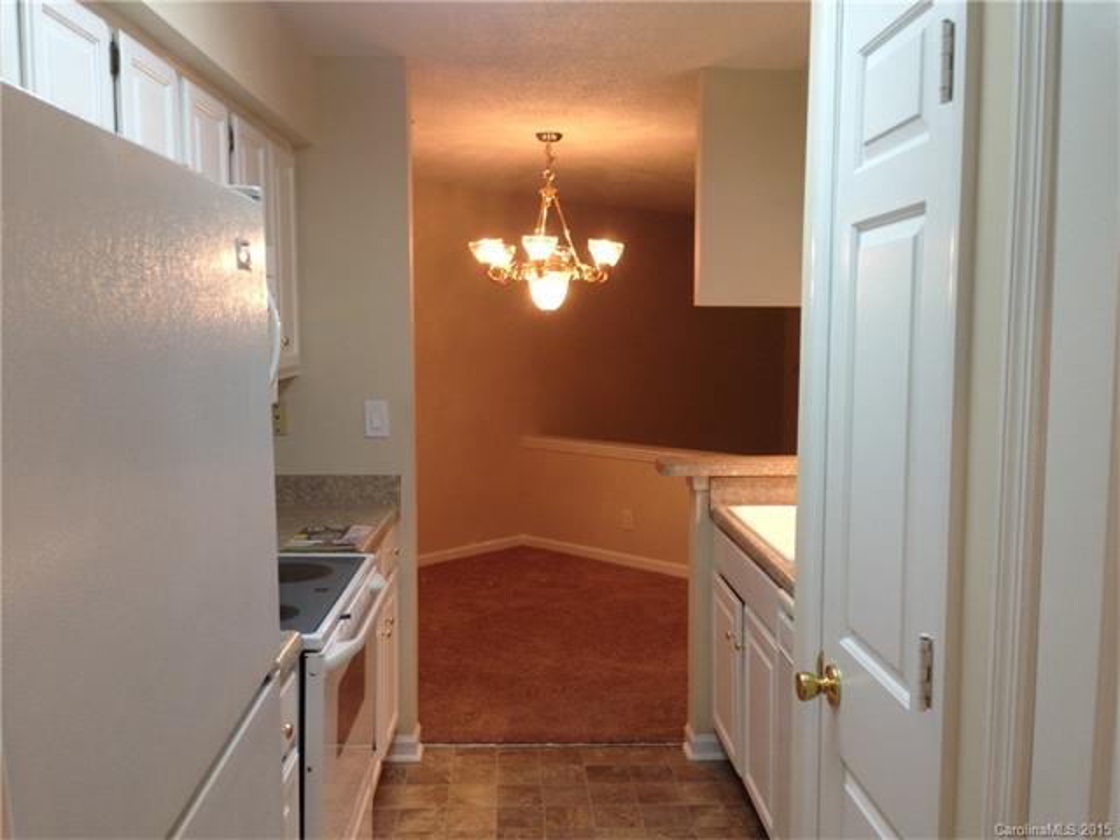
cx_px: 560
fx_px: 1068
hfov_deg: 55.4
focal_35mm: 33
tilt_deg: -6.0
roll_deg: +0.1
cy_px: 420
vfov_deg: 42.9
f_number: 2.4
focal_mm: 4.12
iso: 50
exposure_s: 1/30
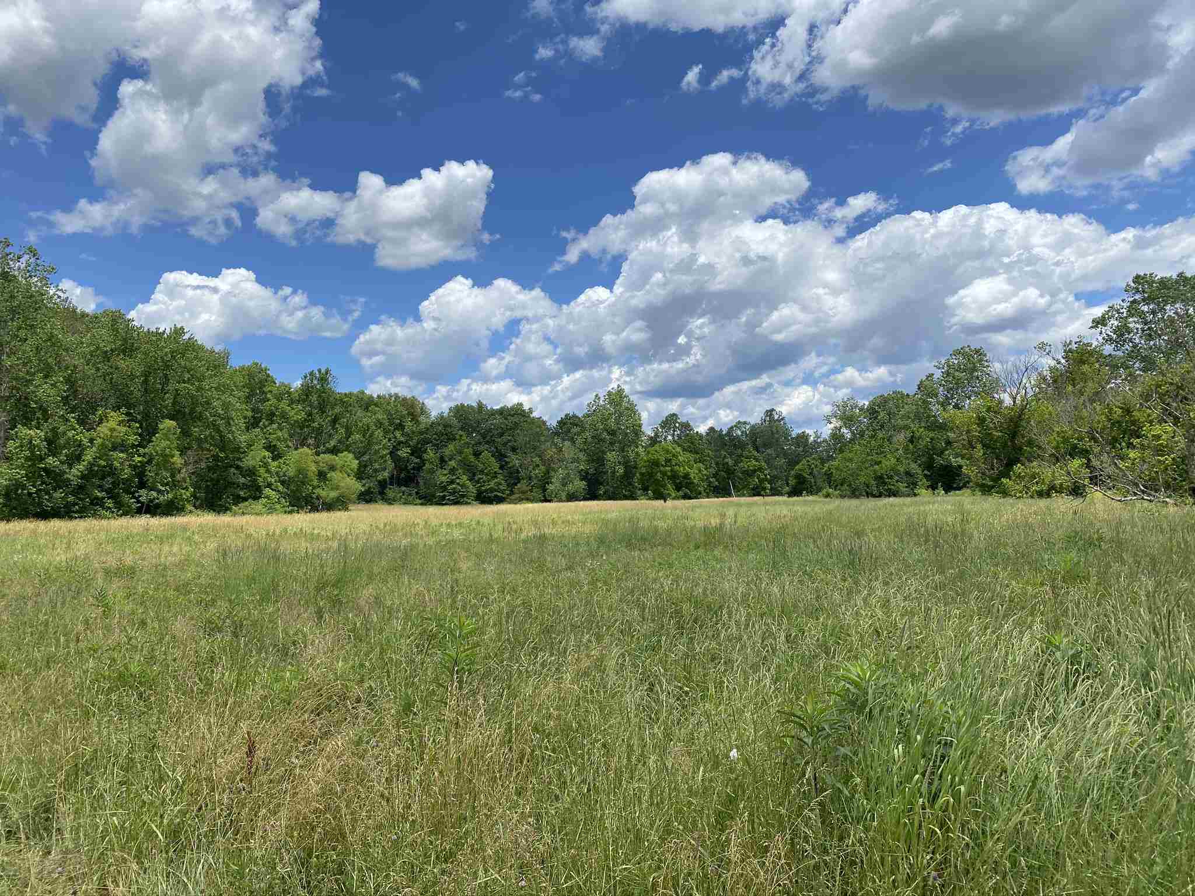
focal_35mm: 26
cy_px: 448
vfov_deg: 53.1
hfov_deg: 67.3
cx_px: 598
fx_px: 898
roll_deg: -0.1
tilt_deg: +3.1
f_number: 1.8
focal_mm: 4.25
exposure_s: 1/3731
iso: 32
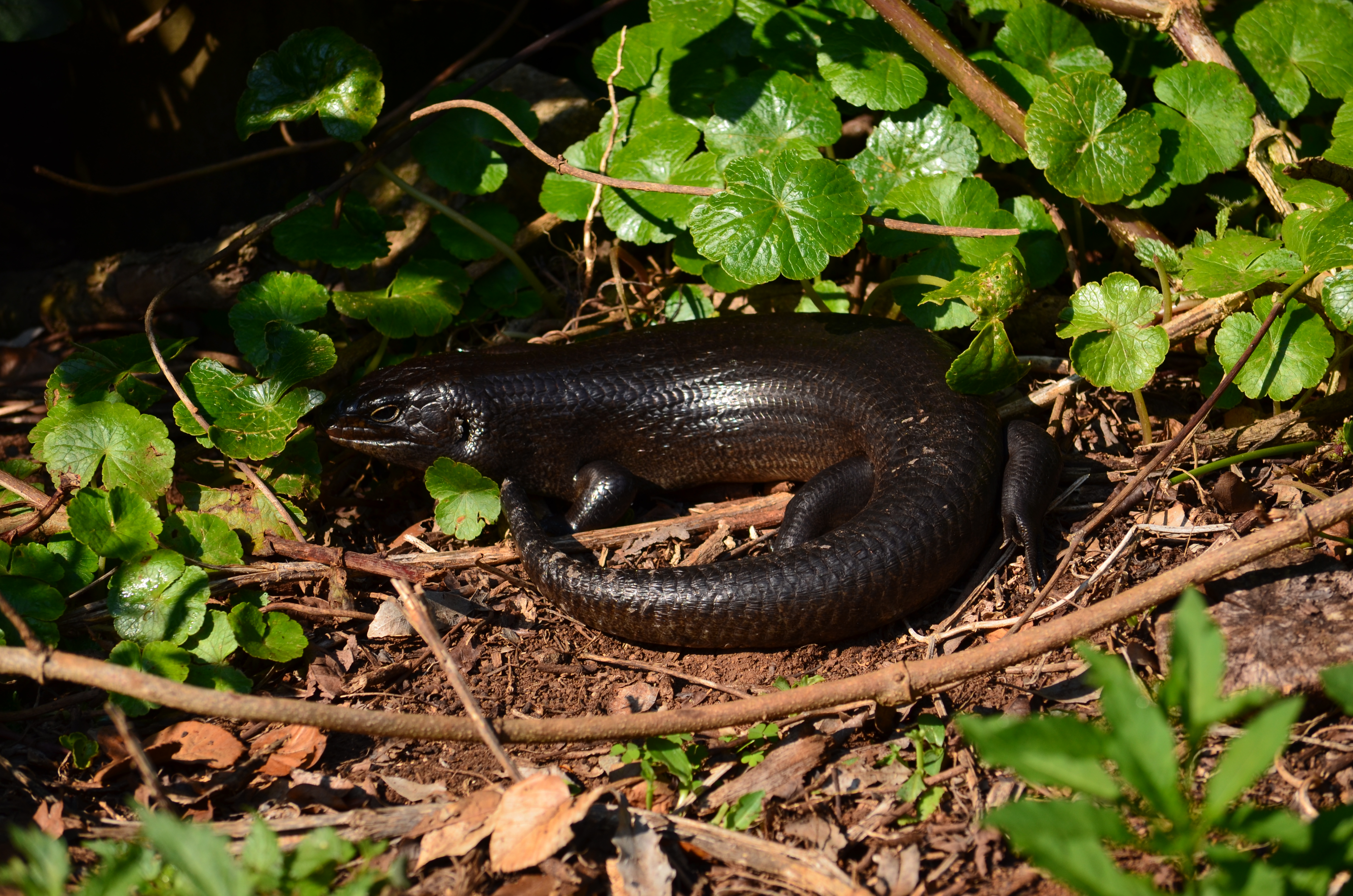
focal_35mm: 232
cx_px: 676
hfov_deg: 8.9
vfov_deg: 5.9
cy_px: 448
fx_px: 8720
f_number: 6.3
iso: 200
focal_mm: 155
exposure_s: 1/640
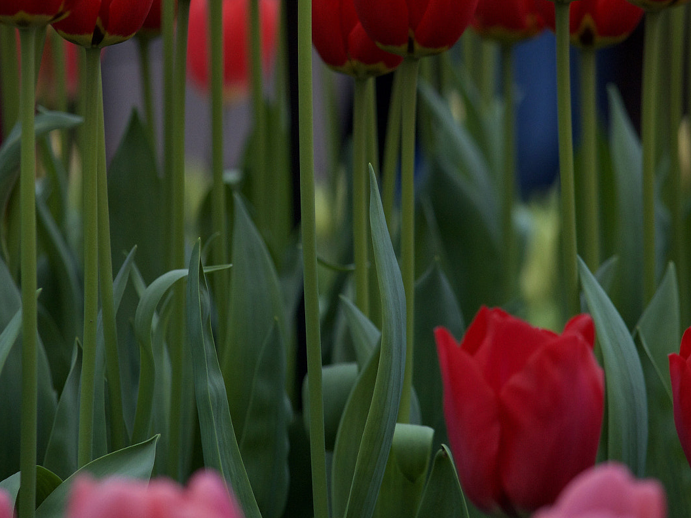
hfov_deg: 5.3
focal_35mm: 371
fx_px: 7405
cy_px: 183
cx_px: 345
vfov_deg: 4.0
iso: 800
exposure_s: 1/200
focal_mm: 170
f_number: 5
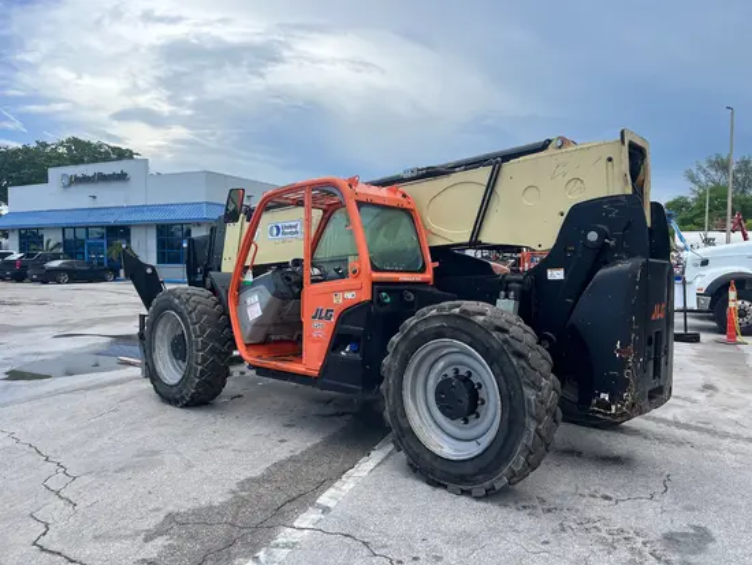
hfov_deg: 67.3
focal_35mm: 26
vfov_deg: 53.1
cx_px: 376
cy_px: 282
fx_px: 565
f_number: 1.6
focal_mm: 5.1
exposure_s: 1/1266
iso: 50
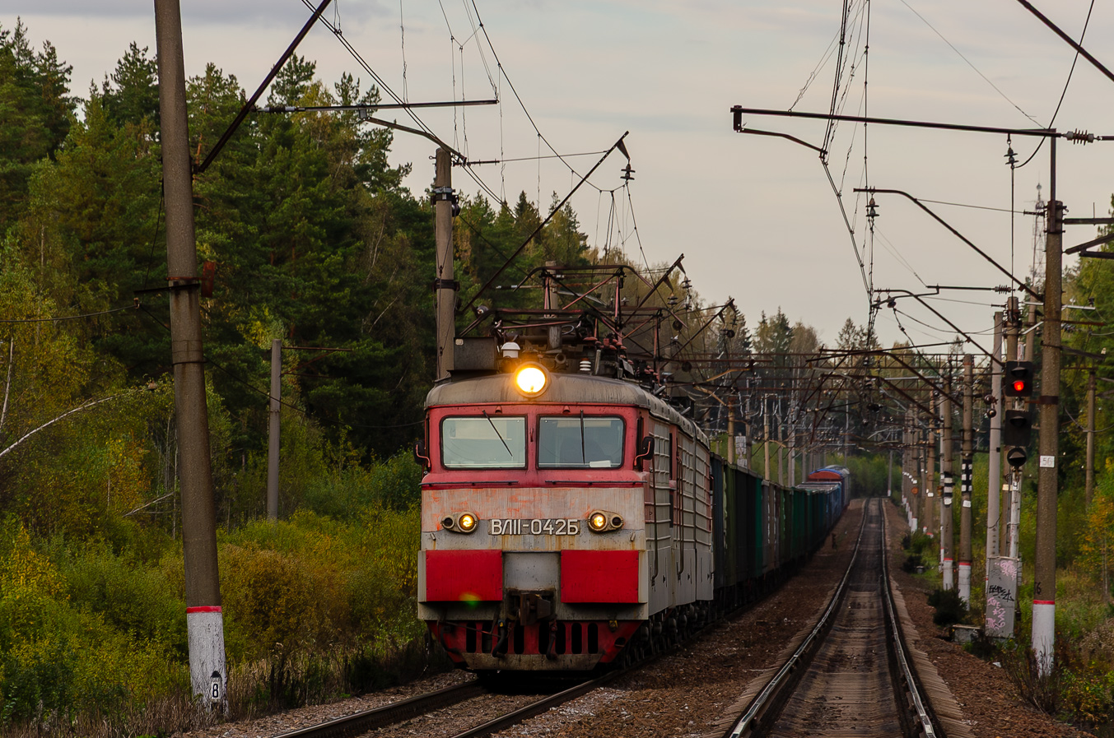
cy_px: 345
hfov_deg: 11.8
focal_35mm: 175
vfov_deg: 7.8
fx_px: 5392
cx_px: 532
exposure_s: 1/320
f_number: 5.6
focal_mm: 105
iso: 160
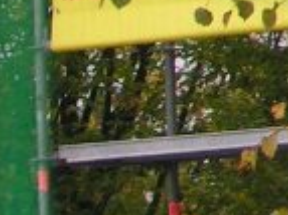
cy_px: 346
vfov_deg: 0.7
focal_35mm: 2128
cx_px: -213
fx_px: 17690
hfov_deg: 0.9
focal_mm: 58
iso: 200
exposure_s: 1/200
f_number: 3.5
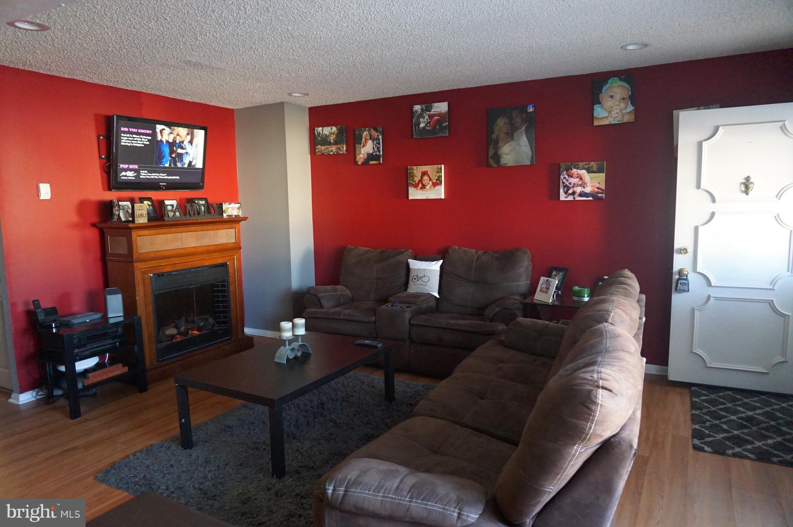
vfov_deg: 53.0
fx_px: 528
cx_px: 396
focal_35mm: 24
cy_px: 264
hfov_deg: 73.8
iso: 3200
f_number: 3.5
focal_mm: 16
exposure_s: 1/125
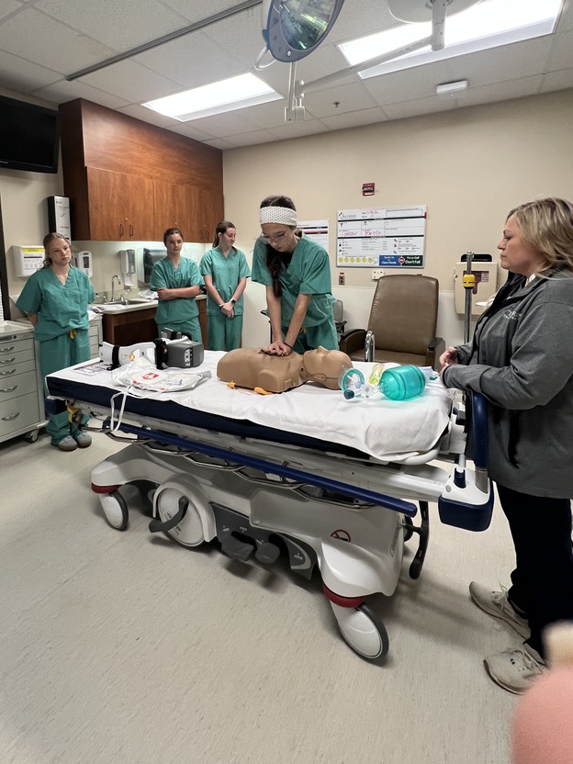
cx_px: 263
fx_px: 353
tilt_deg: -5.7
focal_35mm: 16
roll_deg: -0.4
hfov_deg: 78.0
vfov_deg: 93.0
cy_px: 297
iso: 200
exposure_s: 1/120
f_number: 1.8
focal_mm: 1.57
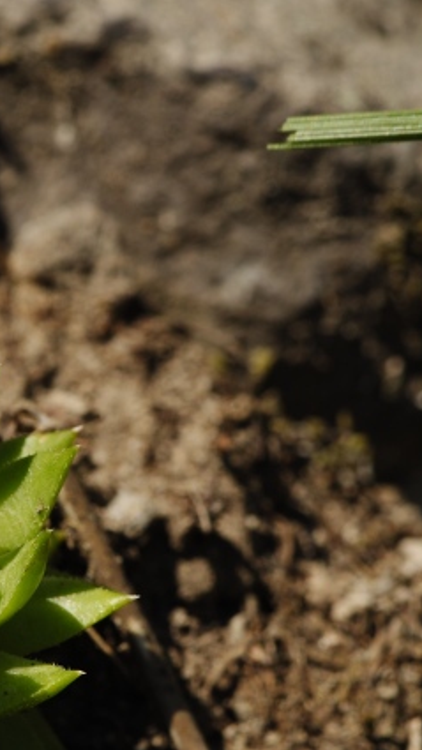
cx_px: 79
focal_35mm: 252
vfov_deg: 8.6
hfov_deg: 4.8
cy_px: 406
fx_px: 5014
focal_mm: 85
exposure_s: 1/250
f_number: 9
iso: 100
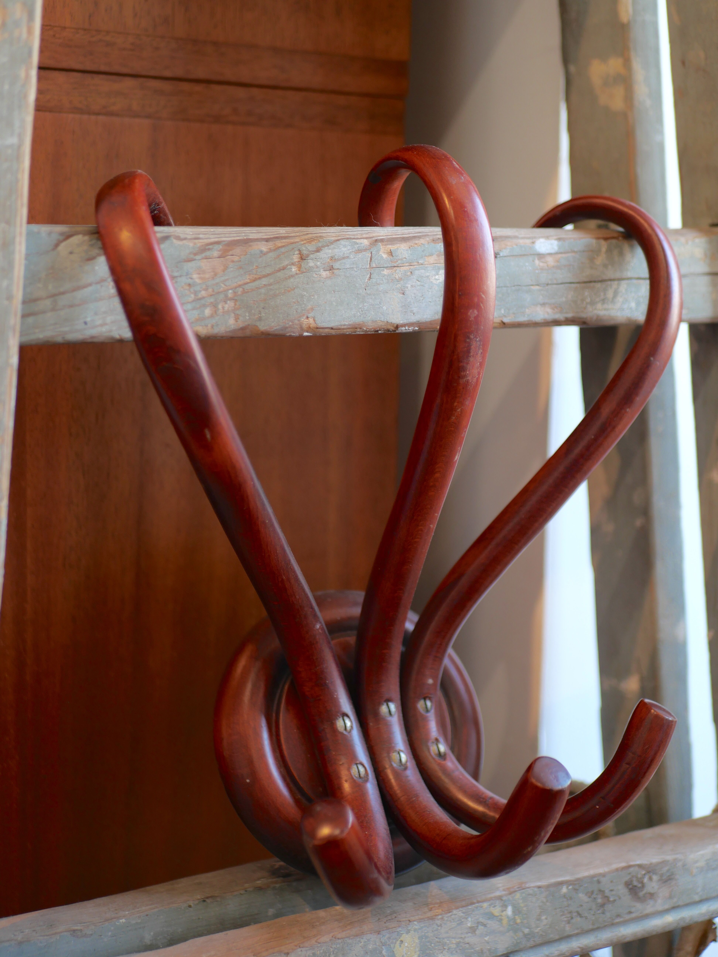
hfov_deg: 29.1
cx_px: 359
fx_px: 1383
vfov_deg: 38.2
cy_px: 478
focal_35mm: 50
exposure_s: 1/80
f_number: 1.7
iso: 200
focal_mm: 25
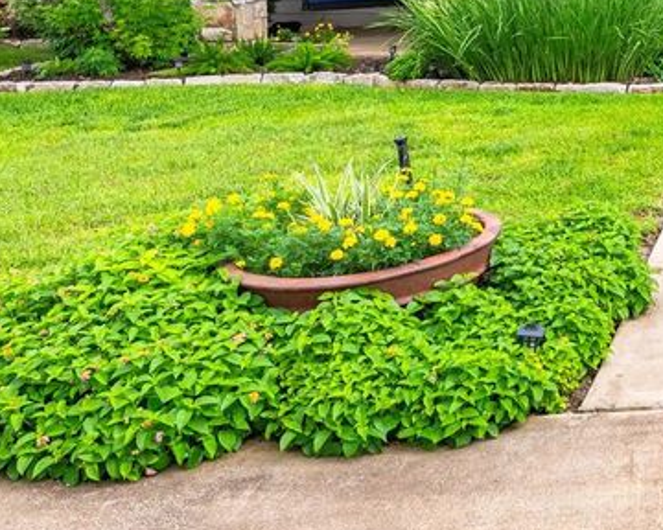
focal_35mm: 56
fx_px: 1099
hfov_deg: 28.8
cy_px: -41
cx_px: 807
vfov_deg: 25.3
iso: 125
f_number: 11
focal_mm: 21
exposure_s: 1/80
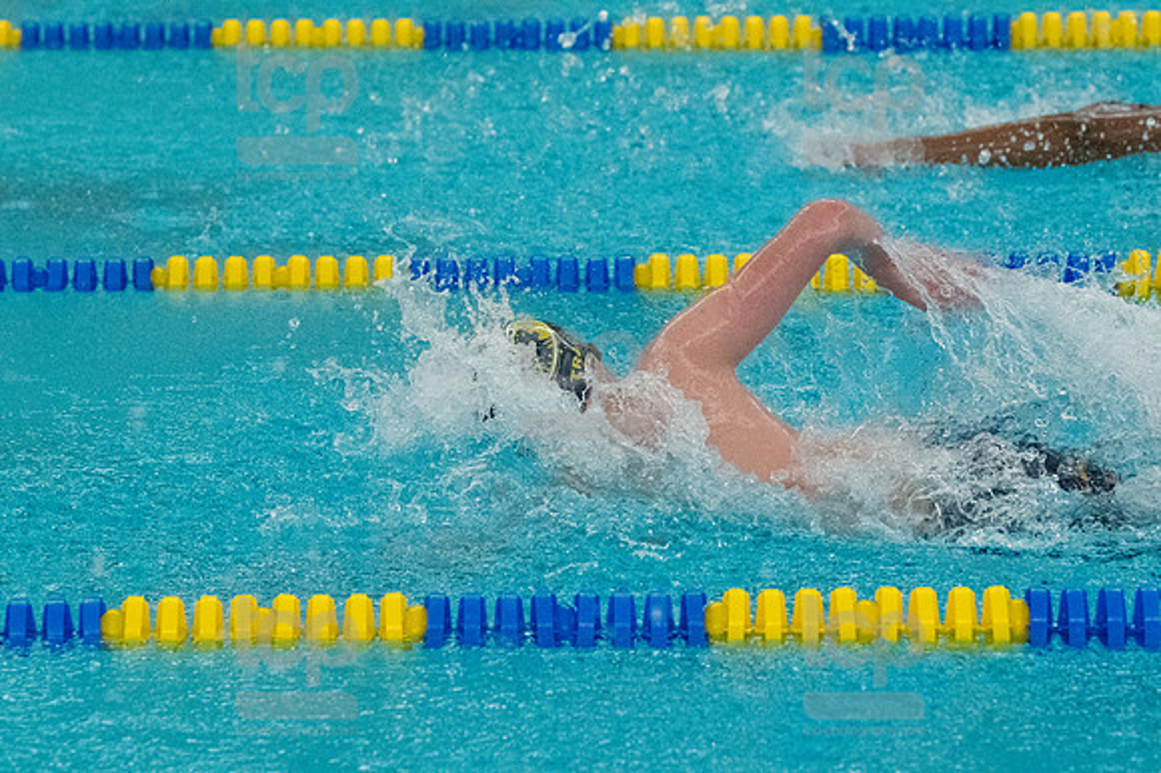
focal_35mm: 232
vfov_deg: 5.9
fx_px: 7477
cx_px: 580
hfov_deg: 8.9
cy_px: 386
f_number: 5
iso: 10000
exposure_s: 1/1250
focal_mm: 155
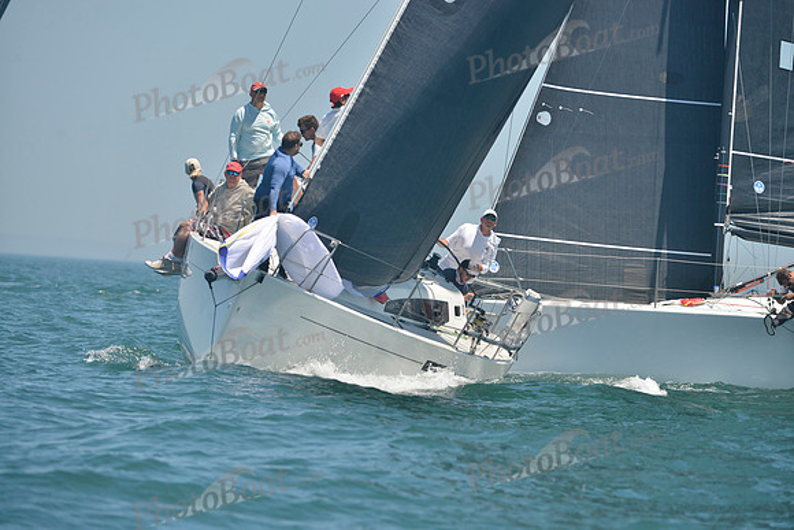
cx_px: 397
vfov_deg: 4.9
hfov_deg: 7.4
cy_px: 265
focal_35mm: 280
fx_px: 6177
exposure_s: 1/1000
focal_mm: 280
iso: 280
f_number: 7.1
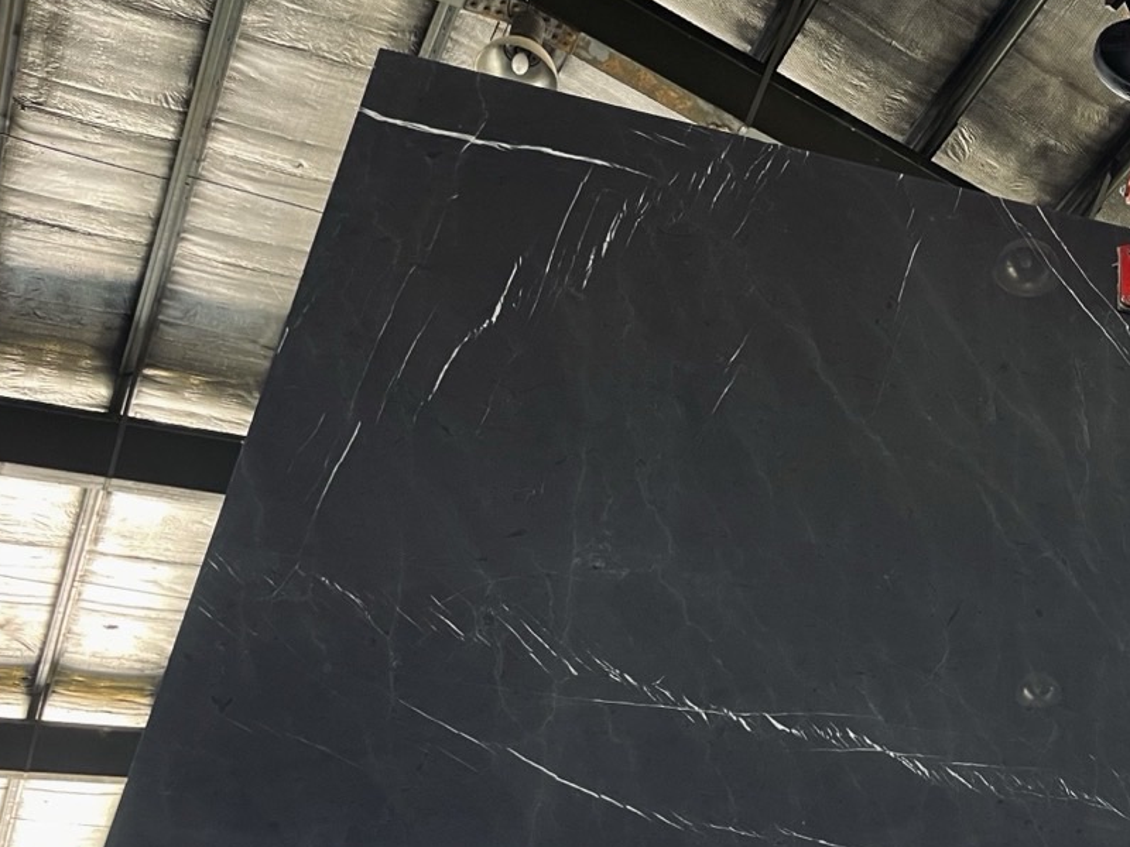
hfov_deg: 34.1
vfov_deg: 27.5
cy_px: 673
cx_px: 1086
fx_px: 1697
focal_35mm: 52
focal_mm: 5.1
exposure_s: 1/60
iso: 160
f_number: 1.6
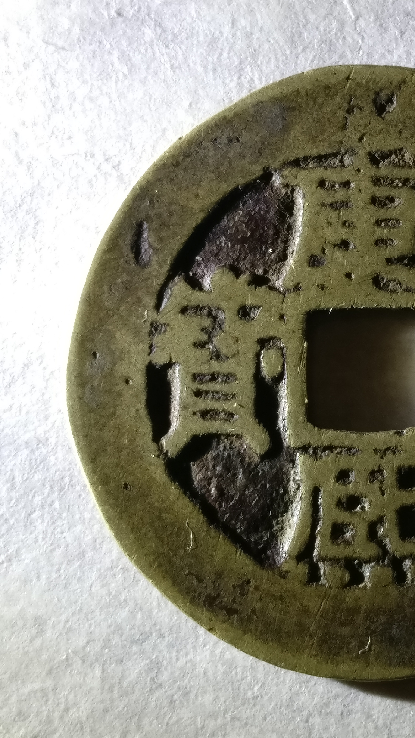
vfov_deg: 49.4
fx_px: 802
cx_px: 365
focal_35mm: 41
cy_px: 391
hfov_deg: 28.0
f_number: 2
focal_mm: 4.26
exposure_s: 1/100
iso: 160
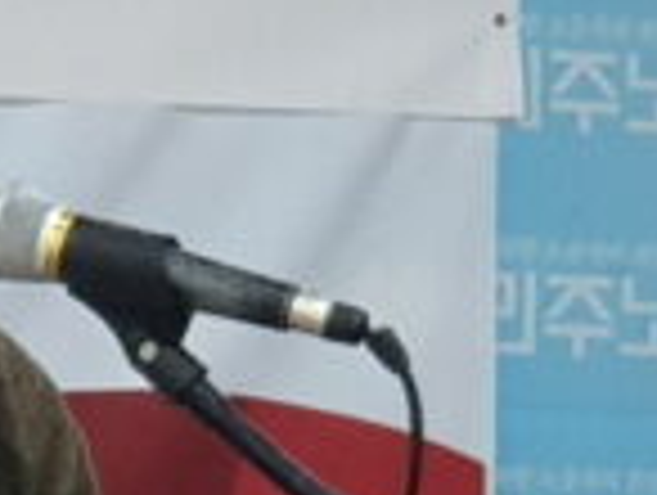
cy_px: 364
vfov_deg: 10.5
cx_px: 68
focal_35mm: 142
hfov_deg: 13.8
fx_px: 2700
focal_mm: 6
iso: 125
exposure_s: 1/30
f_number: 2.4
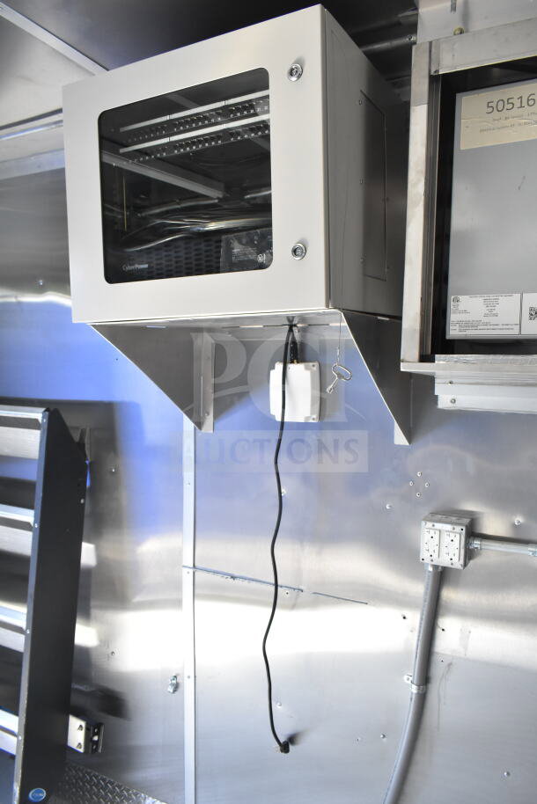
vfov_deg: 67.4
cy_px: 402
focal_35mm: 27
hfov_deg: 48.0
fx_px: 604
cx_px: 268
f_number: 6.3
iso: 1600
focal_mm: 18
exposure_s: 1/160
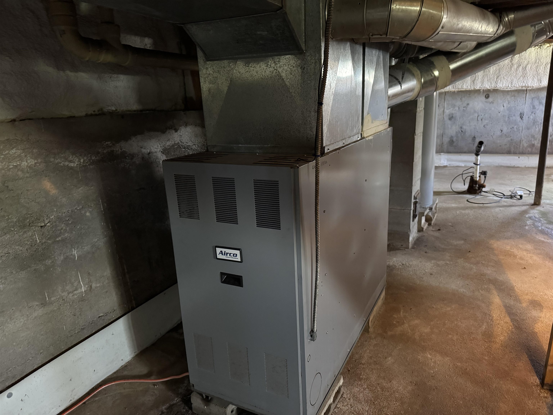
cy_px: 208
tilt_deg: -16.3
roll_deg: +2.7
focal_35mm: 24
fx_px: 383
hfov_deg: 71.6
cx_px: 276
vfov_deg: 56.8
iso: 1000
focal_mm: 6.76
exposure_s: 1/30
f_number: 1.78
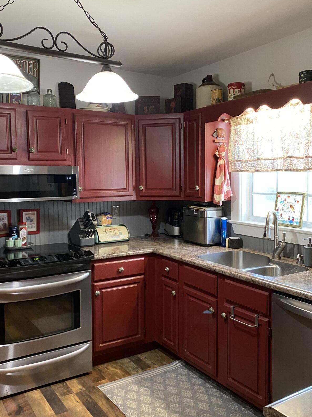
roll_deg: +0.1
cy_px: 210
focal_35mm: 33
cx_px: 159
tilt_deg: -2.0
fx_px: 397
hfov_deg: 42.9
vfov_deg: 55.4
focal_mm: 4.25
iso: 250
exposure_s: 1/60
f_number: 1.8
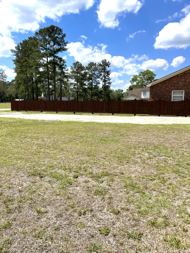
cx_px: 95
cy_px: 126
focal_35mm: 26
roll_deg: +1.1
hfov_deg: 53.1
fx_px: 190
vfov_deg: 67.3
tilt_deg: -6.4
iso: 50
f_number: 1.6
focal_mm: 5.1
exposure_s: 1/4149
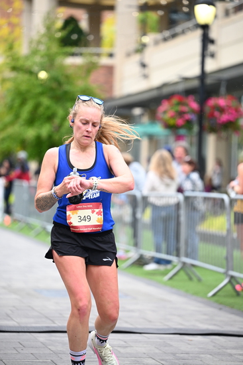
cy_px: 182
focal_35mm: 125
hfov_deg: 11.0
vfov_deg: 16.4
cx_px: 122
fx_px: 1265
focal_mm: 125
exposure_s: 1/1600
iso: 1250
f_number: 2.8
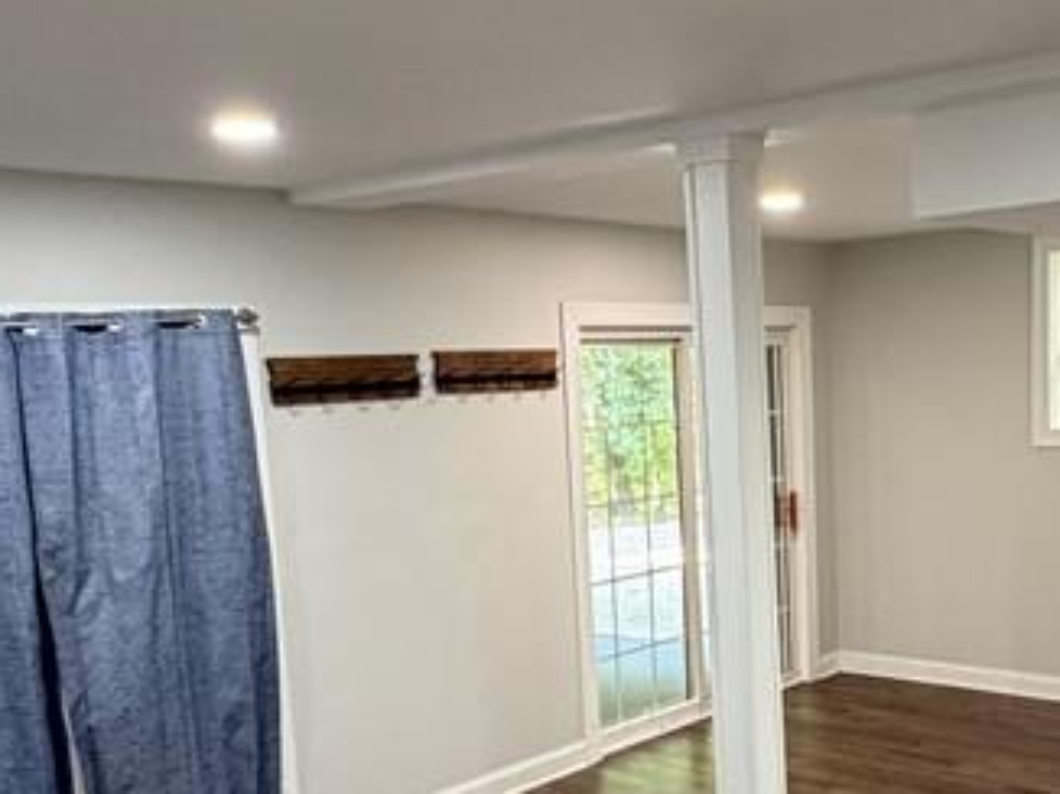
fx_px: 1346
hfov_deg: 42.4
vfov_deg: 32.3
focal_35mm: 44
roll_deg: +2.6
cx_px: 712
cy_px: 589
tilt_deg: -9.2
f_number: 2.2
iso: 400
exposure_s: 1/60
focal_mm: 2.22
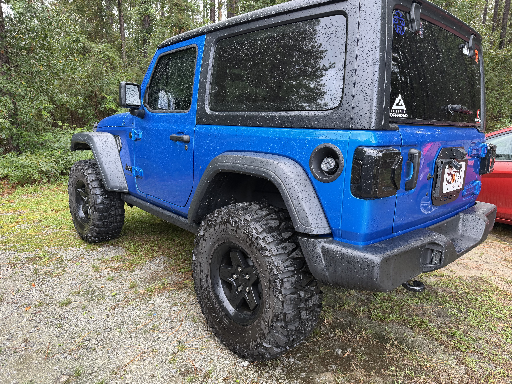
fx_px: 355
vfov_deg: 56.8
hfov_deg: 71.6
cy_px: 192
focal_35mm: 24
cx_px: 256
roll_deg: +0.3
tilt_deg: -12.2
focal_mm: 6.76
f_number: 1.78
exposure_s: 1/125
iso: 100
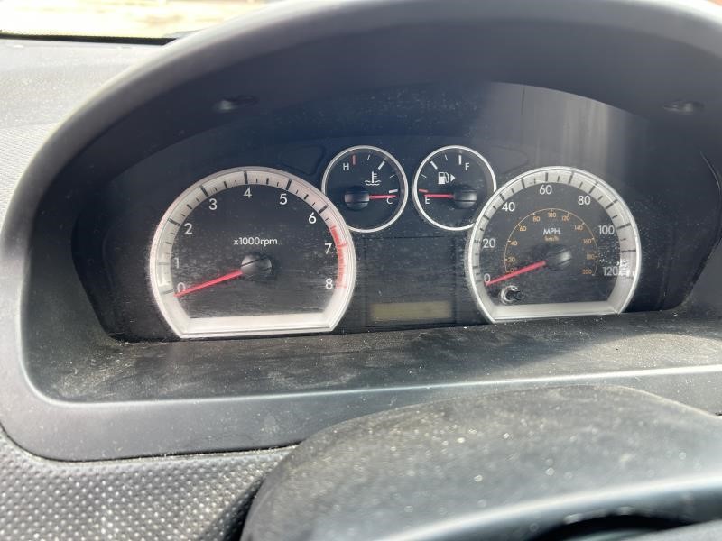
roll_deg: -3.2
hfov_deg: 67.3
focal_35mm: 26
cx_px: 361
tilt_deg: -27.0
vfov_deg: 53.1
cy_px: 270
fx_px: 542
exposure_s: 1/122
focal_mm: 5.7
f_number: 1.5
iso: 64
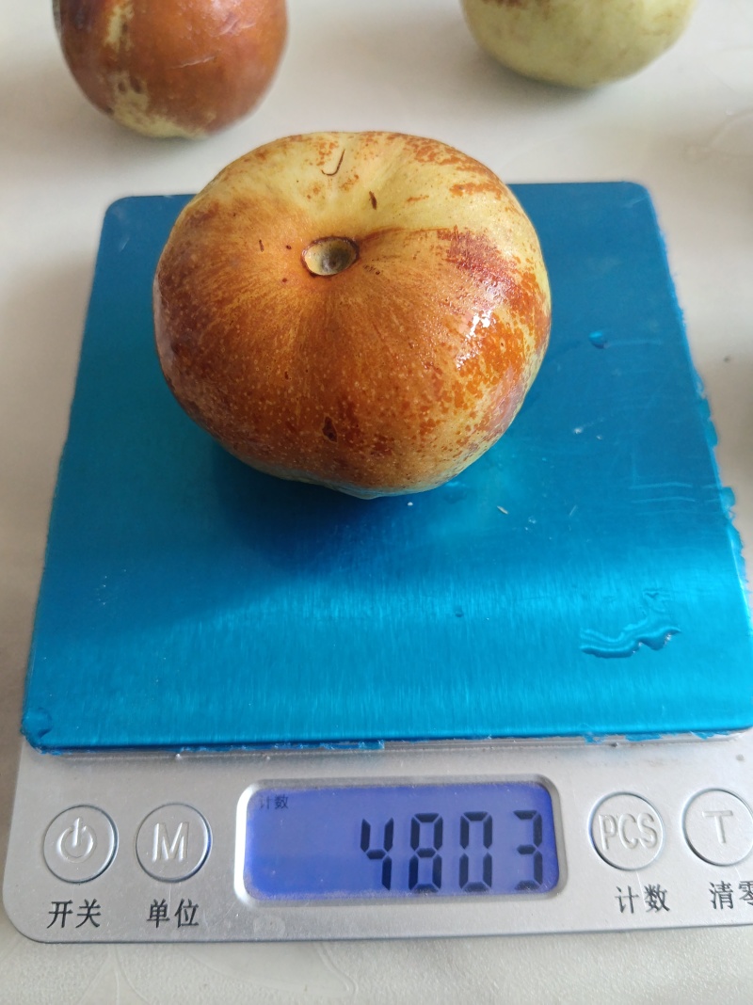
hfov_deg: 51.3
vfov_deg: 65.3
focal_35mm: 27
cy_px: 502
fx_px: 784
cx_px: 376
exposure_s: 1/200
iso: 3131
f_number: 1.8
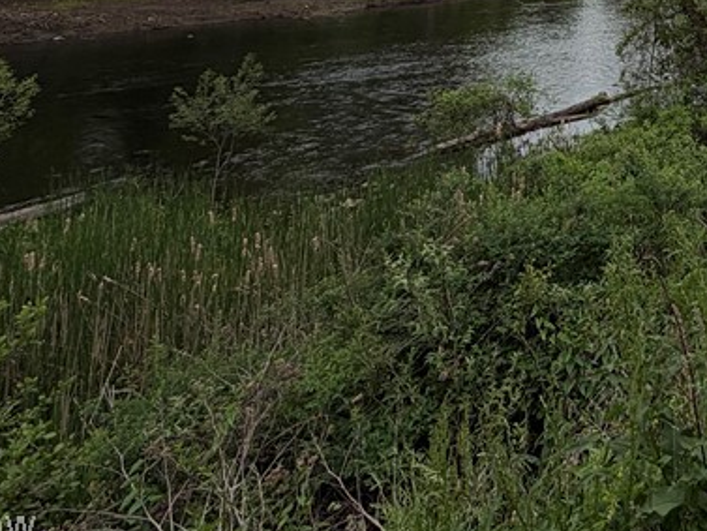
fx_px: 776
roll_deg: -0.6
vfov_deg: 29.9
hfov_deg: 38.9
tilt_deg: +7.8
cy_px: -165
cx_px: 803
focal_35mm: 38
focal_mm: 2.22
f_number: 2.2
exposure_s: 1/770
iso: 20
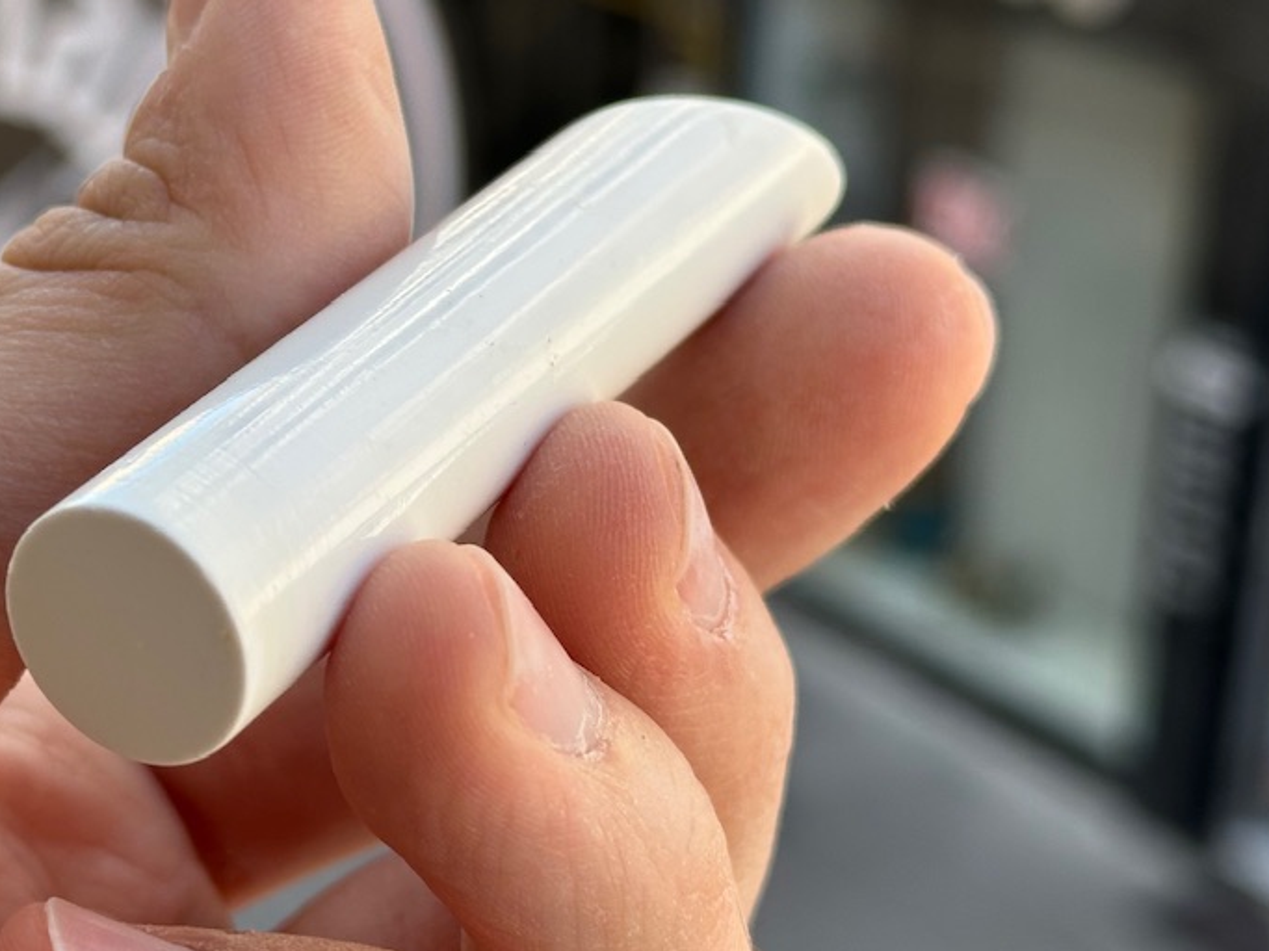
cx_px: 405
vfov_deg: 16.4
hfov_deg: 21.7
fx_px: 3299
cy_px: 371
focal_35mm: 90
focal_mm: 6.86
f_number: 1.78
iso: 64
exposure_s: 1/503
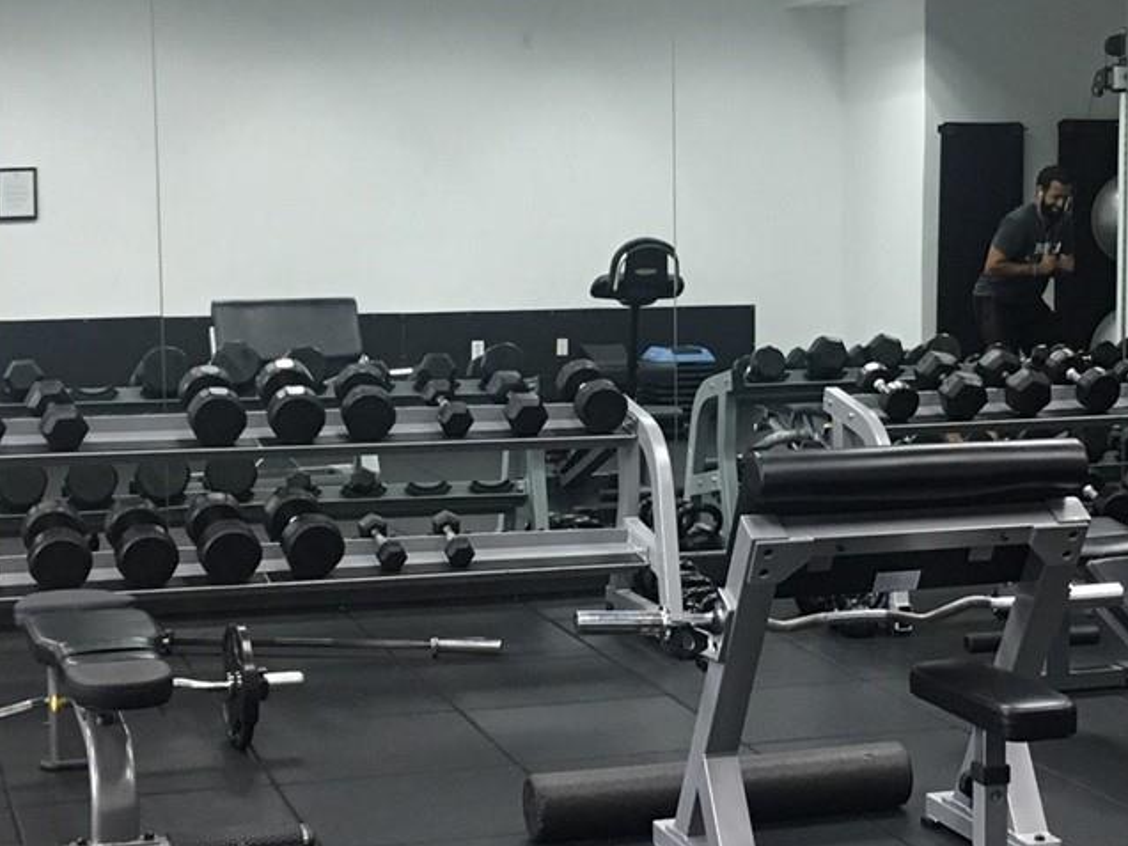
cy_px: 452
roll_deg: +0.9
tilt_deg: -6.1
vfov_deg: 20.2
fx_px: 2379
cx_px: 722
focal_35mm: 73
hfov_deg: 26.6
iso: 125
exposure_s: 1/30
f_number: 2.2
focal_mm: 4.15
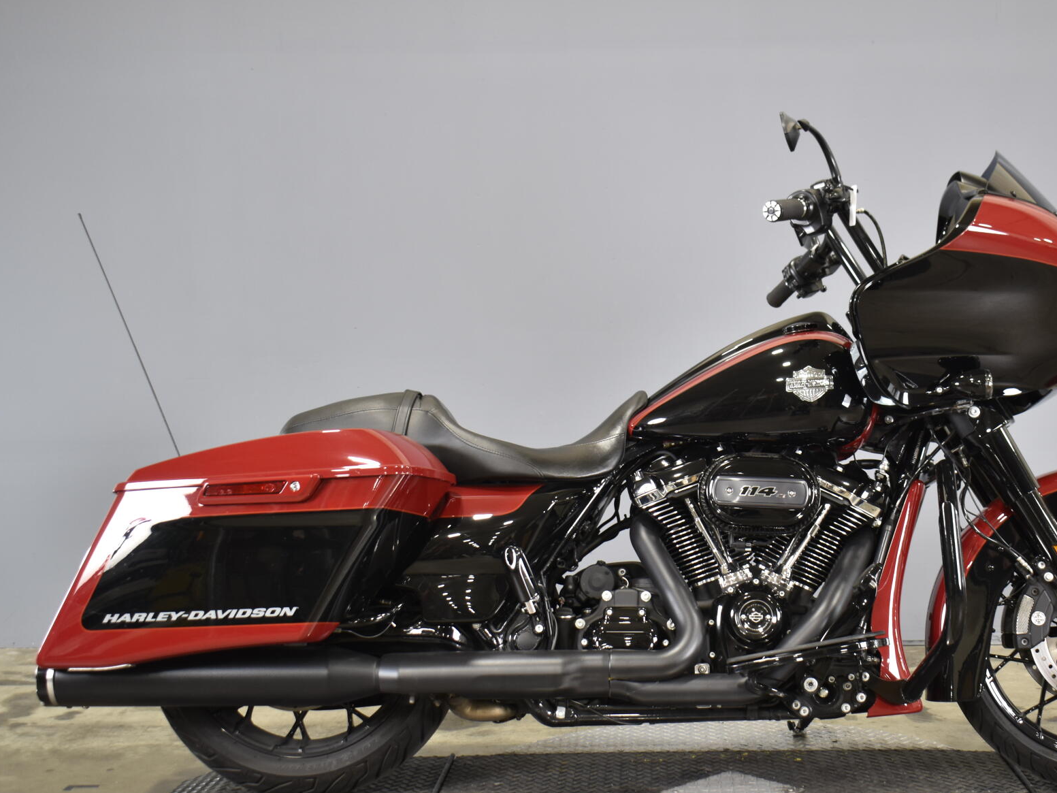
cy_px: 450
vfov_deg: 28.0
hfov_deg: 36.6
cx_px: 662
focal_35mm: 52
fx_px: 1588
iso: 400
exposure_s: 1/13
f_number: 4.2
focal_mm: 28
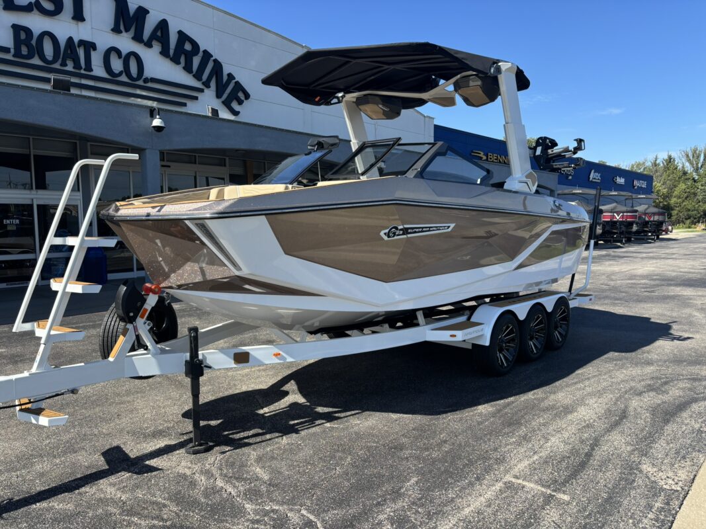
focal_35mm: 26
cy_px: 264
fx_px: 530
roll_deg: +0.6
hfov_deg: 67.3
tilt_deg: -4.6
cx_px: 353
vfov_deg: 53.1
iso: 50
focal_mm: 5.96
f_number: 1.6
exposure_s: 1/1984
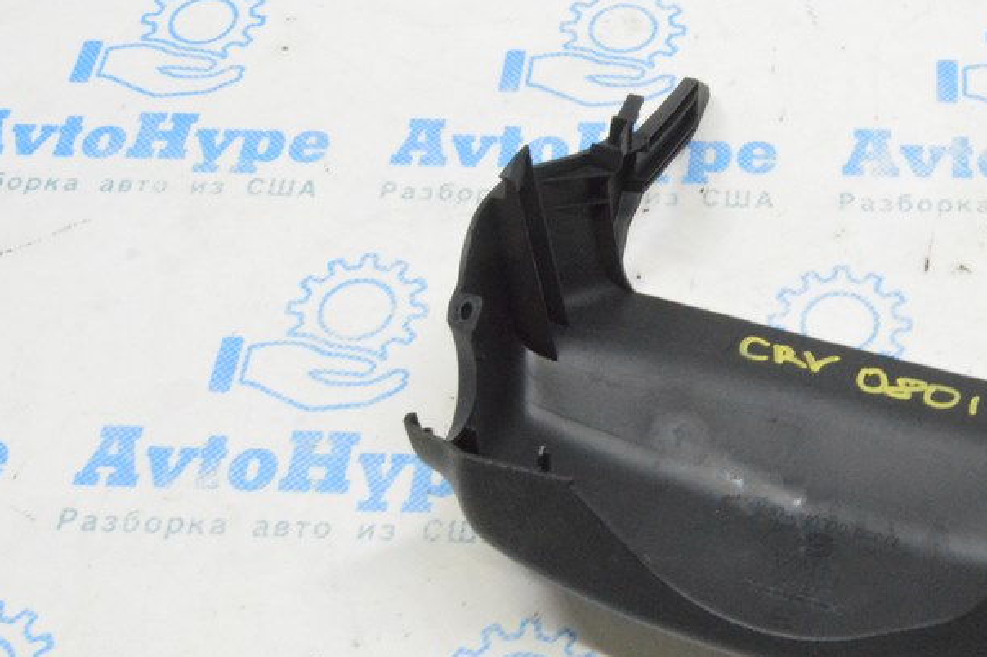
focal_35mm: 61
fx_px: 1671
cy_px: 331
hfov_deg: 31.8
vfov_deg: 22.2
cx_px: 820
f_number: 20
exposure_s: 1/15
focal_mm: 24
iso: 6400
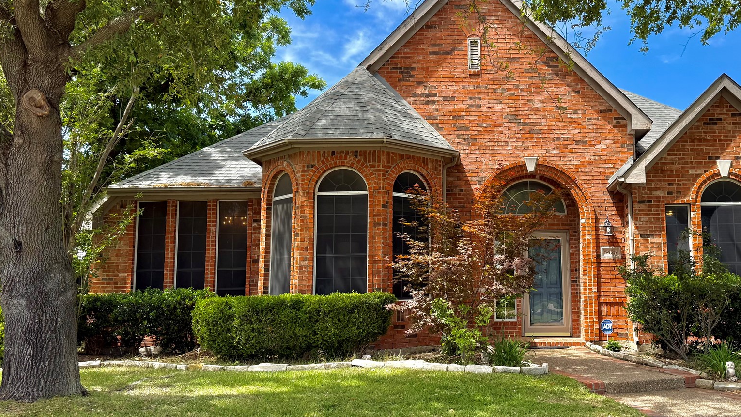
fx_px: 688
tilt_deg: +8.9
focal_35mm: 35
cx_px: 478
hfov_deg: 55.7
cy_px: 200
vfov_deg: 33.7
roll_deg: +0.1
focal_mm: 6.76
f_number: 1.78
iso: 100
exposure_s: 1/1522
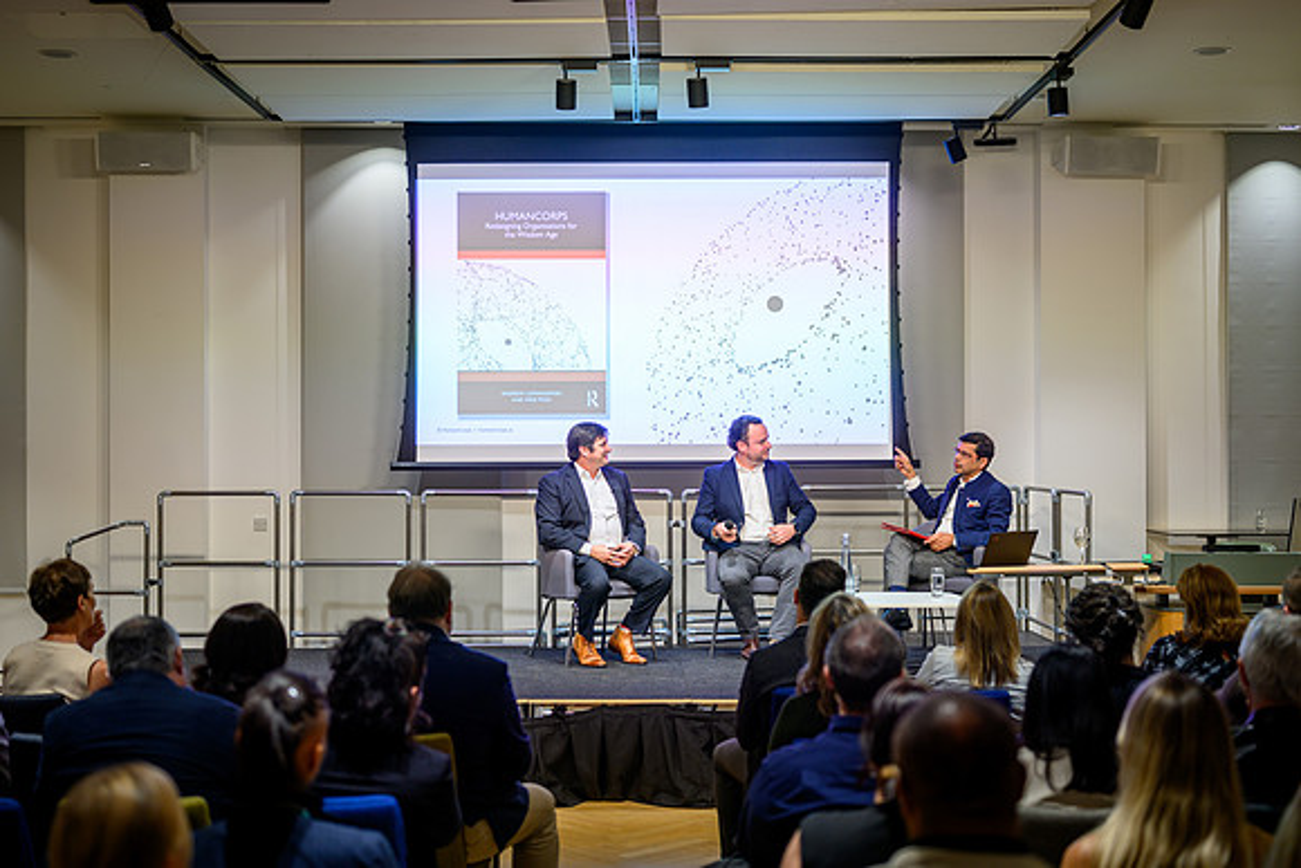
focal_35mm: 51
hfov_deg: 39.0
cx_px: 650
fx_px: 1839
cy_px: 434
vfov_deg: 26.6
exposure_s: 1/160
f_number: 2.2
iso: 140
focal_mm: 50
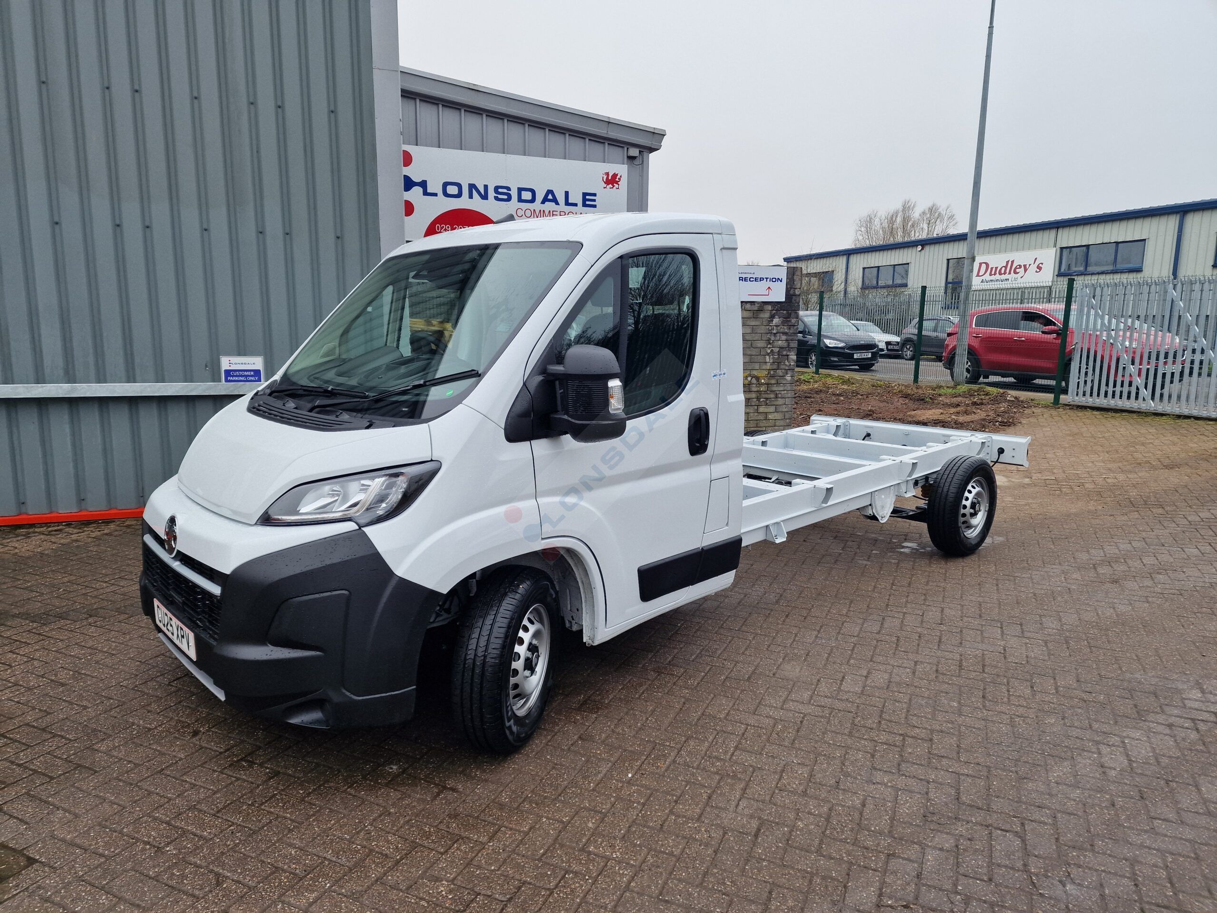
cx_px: 608
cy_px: 456
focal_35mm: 23
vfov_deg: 58.9
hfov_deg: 73.9
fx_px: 809
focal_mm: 6.4
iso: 50
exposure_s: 1/180
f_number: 1.8
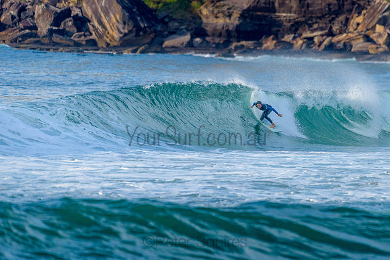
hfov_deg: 3.4
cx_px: 237
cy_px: 104
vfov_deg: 2.2
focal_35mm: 613
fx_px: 6644
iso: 640
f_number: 5.6
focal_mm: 500
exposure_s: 1/2000
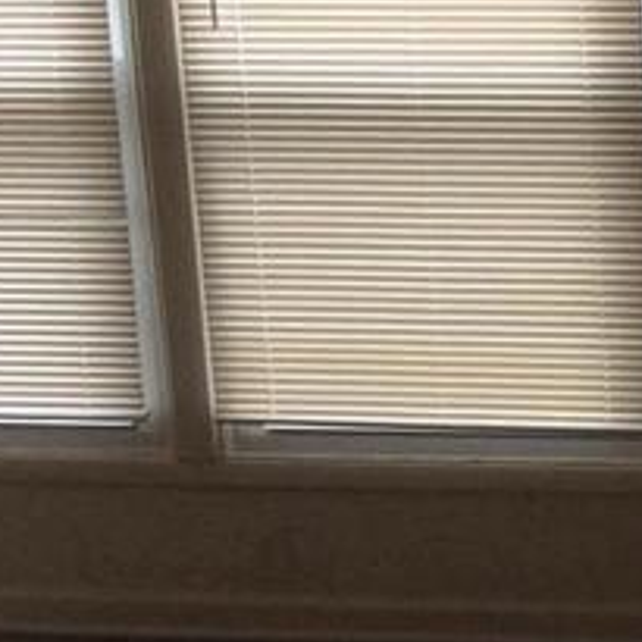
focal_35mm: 141
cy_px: 410
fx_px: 2959
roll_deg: +1.2
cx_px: 1231
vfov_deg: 12.4
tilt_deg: -10.0
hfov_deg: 11.3
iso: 32
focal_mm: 3.3
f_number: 2.4
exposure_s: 1/151
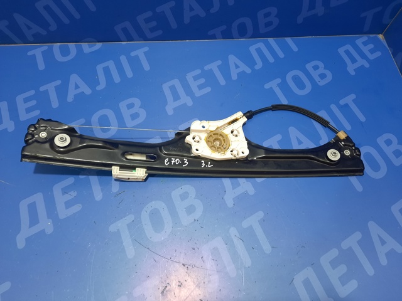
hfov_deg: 69.4
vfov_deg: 54.9
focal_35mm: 25
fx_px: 290
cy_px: 150
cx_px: 201
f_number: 2
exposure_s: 1/30
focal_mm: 4.6
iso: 250
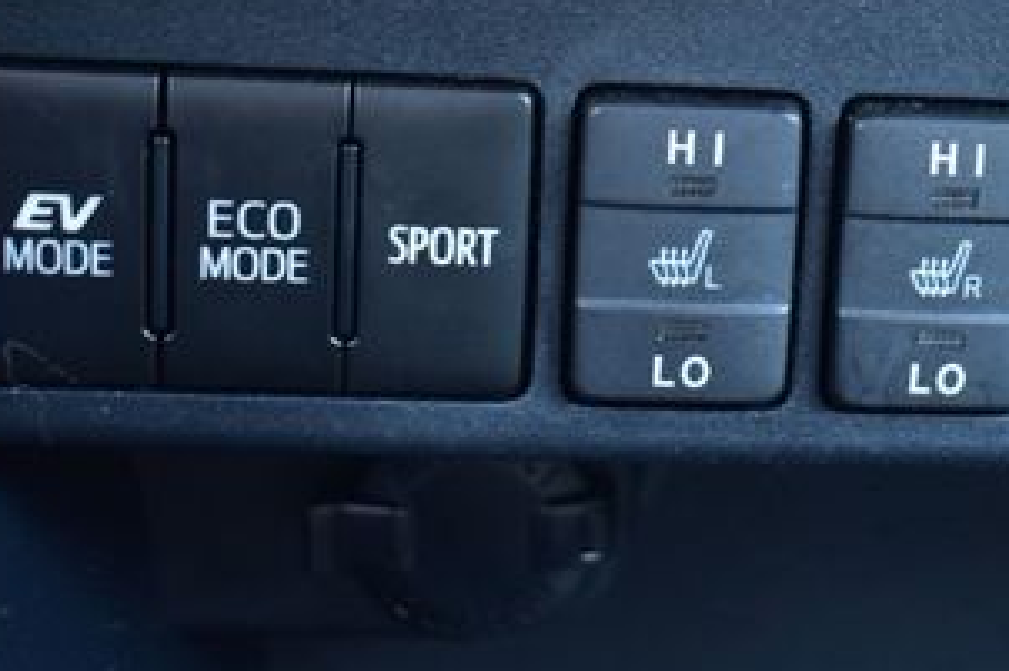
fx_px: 2579
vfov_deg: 14.7
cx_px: 969
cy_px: 134
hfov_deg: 21.5
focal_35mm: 92
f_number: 4.2
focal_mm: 29
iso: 1600
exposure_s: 1/13
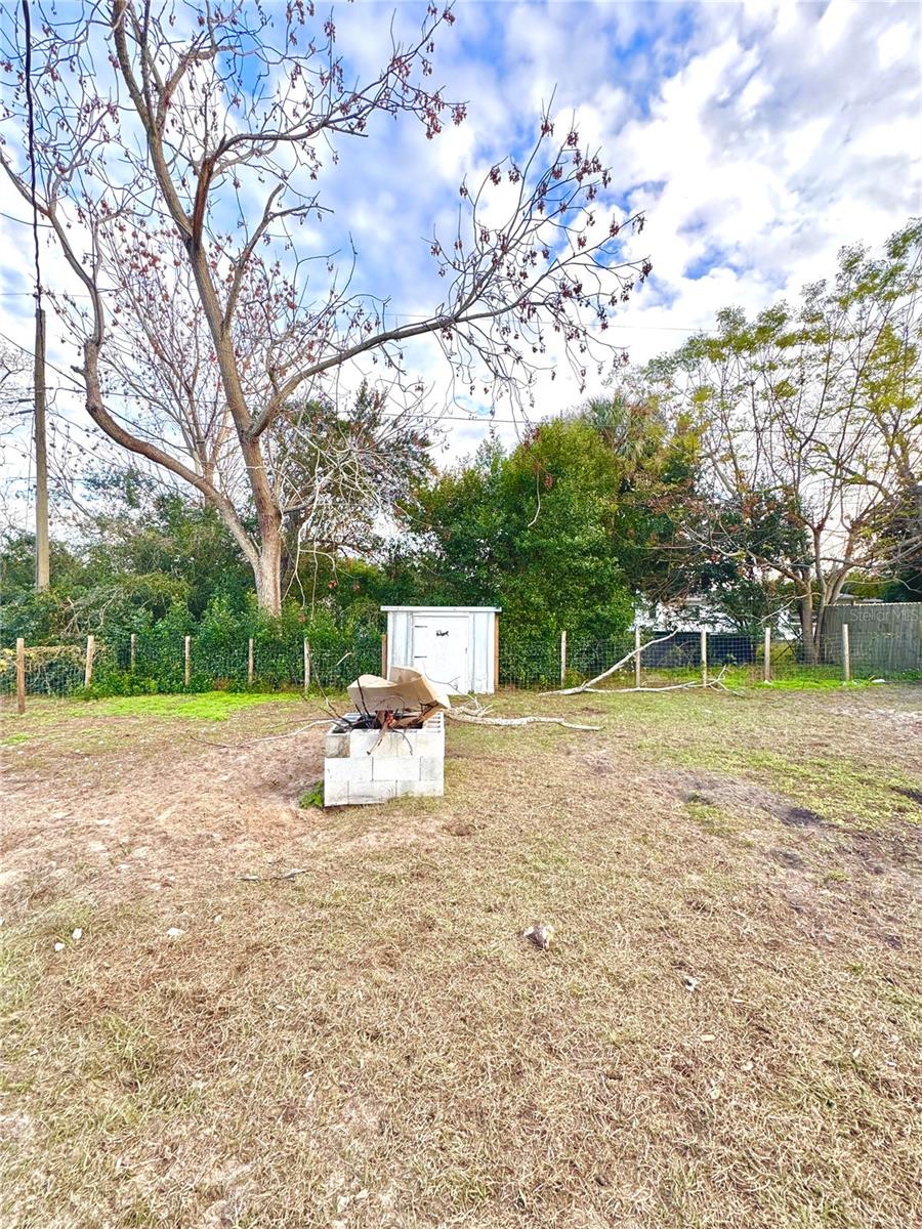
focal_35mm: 14
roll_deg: -0.8
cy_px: 614
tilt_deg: +0.2
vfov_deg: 102.1
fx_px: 497
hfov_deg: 85.7
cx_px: 461
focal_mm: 2.22
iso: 40
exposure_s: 1/293
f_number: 2.2
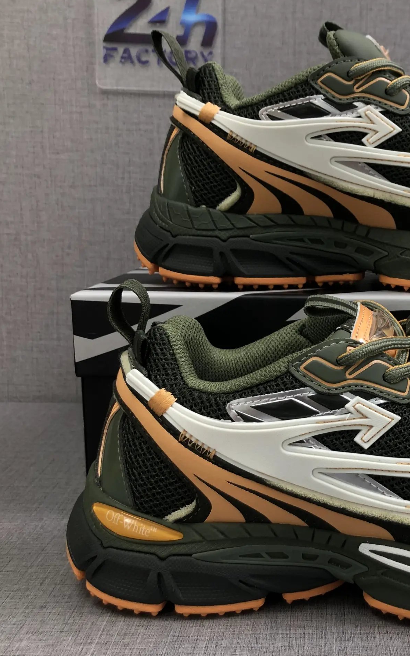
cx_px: 391
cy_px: 328
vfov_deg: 49.3
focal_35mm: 40
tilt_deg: -9.9
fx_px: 715
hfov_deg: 30.2
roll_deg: -1.3
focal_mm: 3.99
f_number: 1.8
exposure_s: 1/33
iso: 25
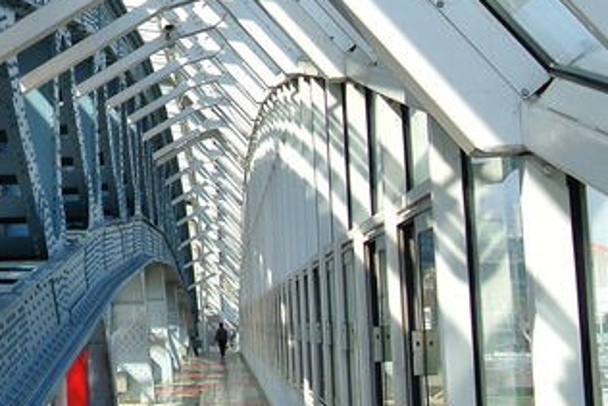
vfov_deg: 17.7
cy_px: 185
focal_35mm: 77
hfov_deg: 24.3
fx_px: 1301
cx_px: -81
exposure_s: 1/400
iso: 100
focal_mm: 10
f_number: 3.5
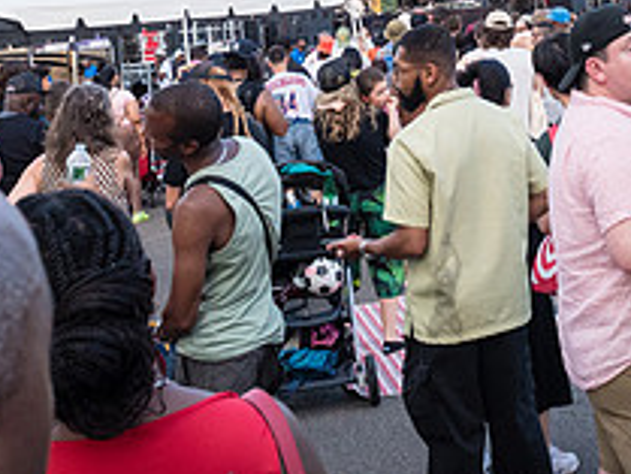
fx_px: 1167
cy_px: -8
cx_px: 444
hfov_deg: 29.9
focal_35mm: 64
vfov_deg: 22.0
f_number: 7.1
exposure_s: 1/320
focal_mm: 24
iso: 2000
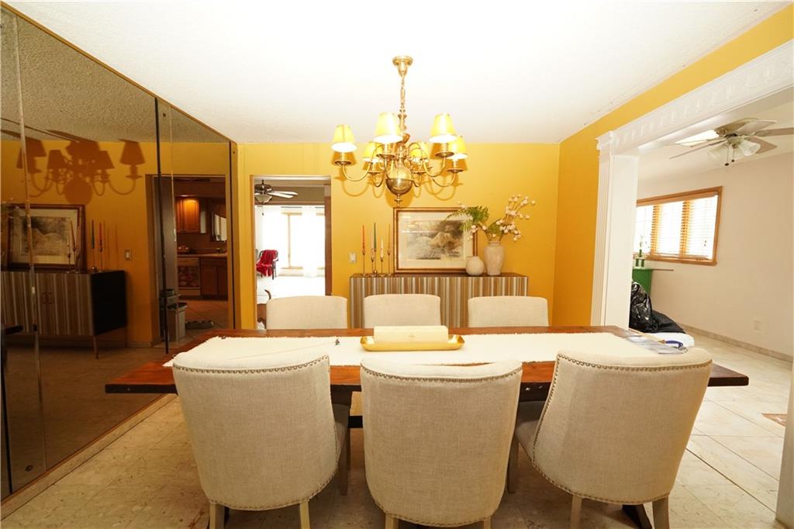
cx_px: 397
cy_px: 264
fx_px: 331
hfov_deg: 100.4
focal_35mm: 15
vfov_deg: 77.3
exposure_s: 1/125
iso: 2500
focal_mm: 10
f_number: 4.5
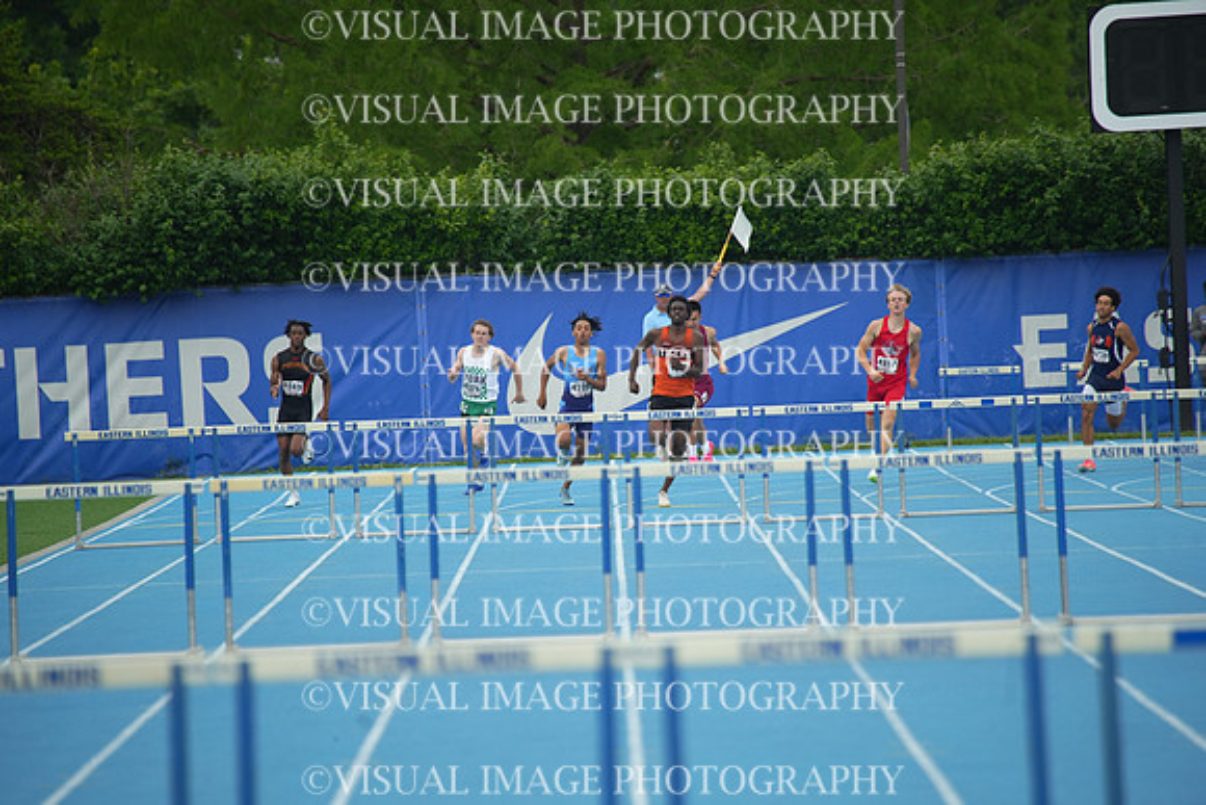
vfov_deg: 3.4
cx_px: 603
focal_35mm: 400
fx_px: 13403
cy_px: 402
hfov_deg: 5.2
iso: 400
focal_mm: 400
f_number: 5.6
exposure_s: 1/1000
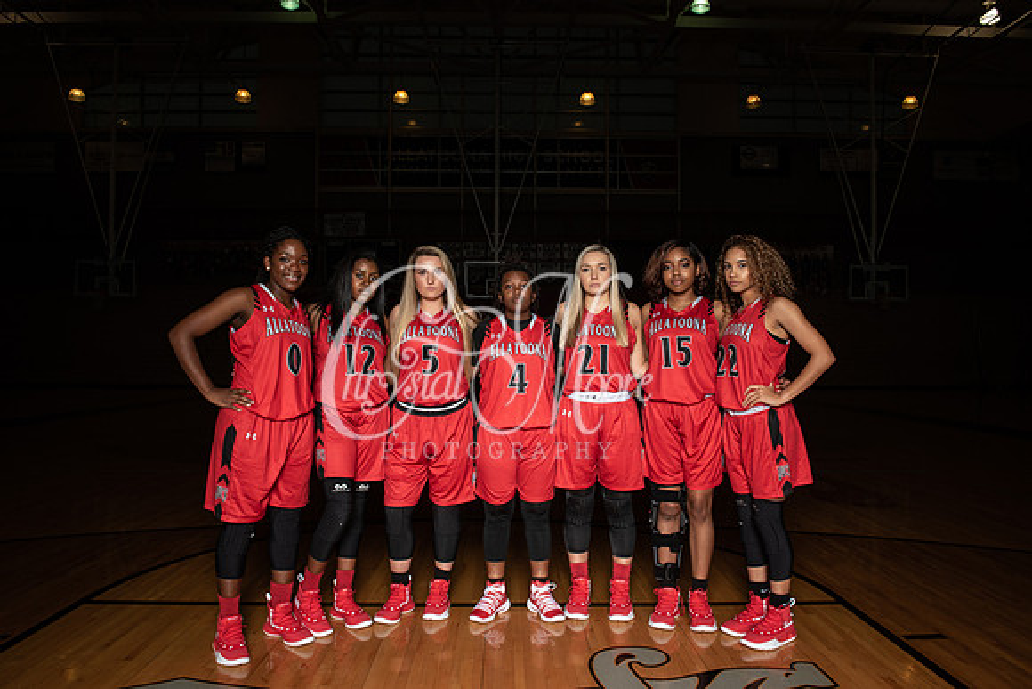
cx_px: 516
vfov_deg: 49.6
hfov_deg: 69.4
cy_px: 344
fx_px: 745
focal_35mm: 26
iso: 320
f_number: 14
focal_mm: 26
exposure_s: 1/200
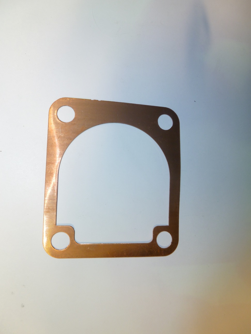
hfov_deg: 49.7
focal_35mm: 28
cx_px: 126
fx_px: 271
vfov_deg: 63.4
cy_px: 167
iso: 100
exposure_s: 1/30
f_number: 3.3
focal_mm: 5
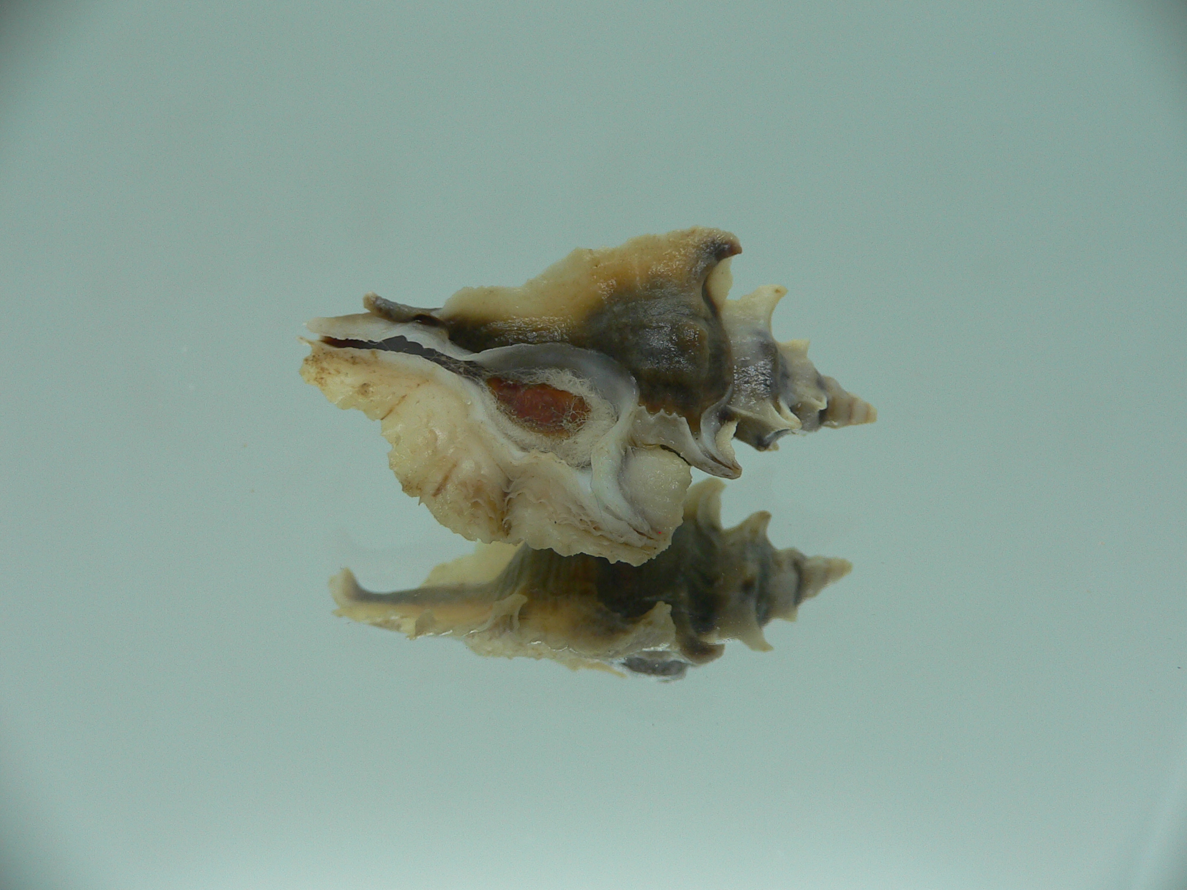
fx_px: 1200
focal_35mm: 35
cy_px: 445
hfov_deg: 52.6
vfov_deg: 40.7
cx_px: 594
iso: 80
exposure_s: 1/60
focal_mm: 4.6
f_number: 2.8
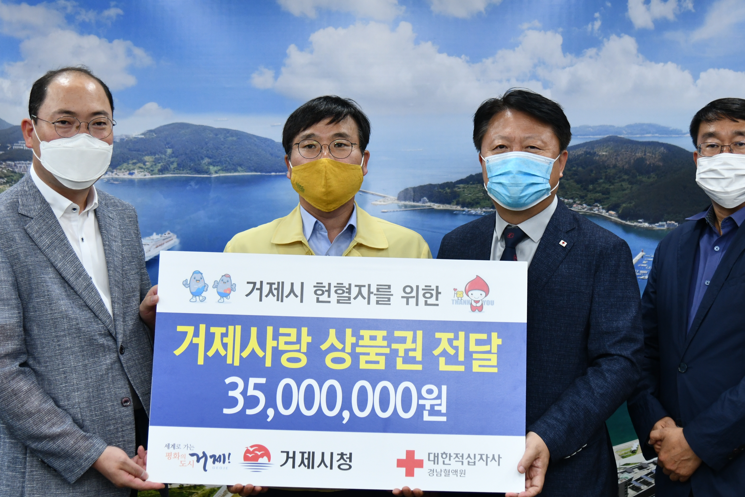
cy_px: 218
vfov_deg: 17.9
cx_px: 394
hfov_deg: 26.6
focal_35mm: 76
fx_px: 1573
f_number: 4
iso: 1000
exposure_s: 1/250
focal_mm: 52
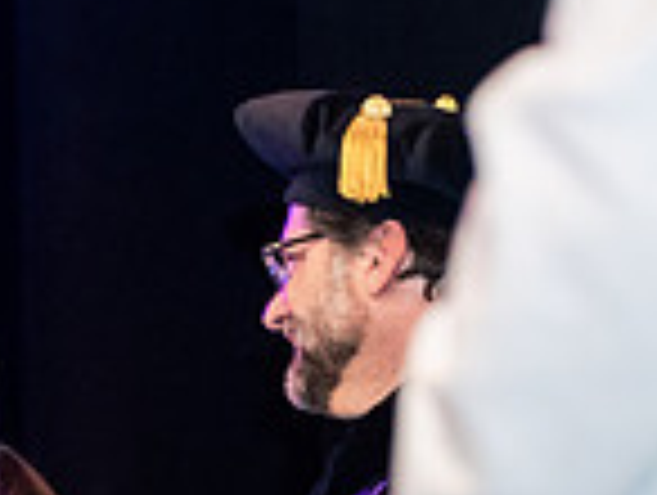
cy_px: 619
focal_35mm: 305
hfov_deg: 6.3
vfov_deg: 4.9
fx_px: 5798
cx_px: -630
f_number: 3.5
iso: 2500
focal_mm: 80
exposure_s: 1/200
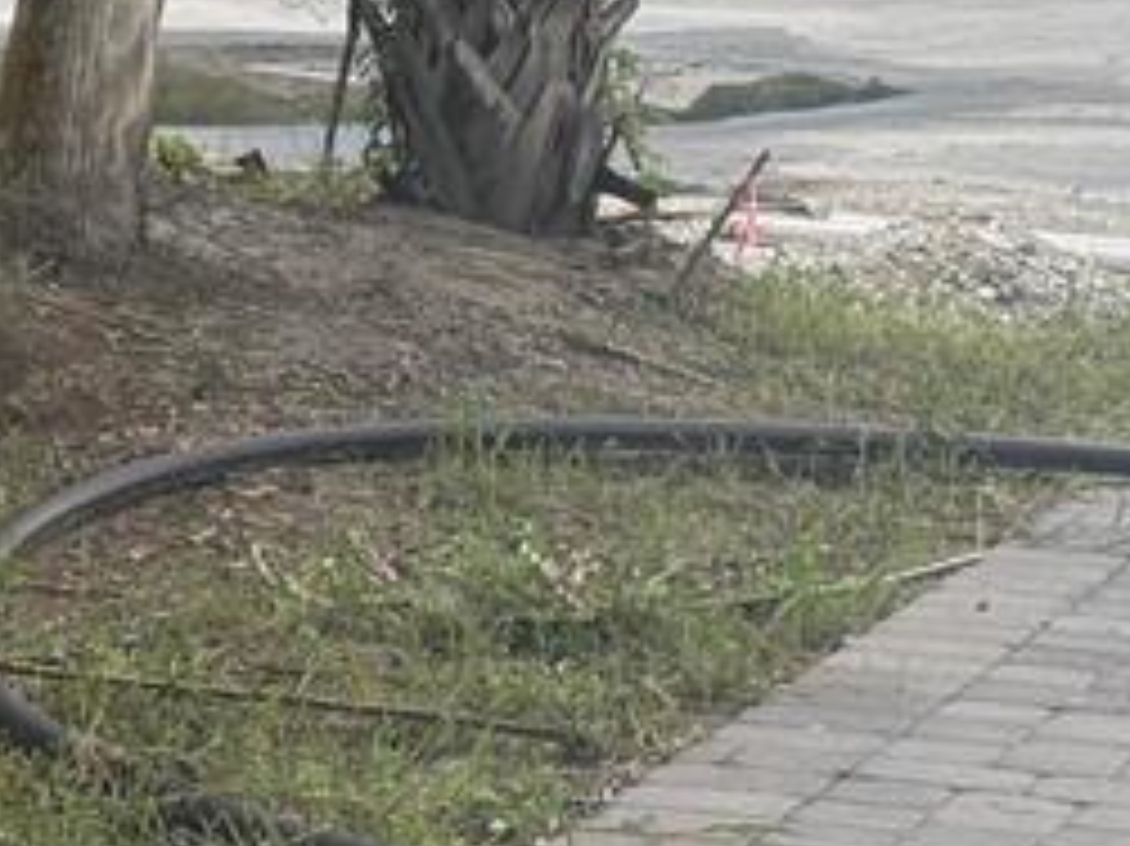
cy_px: 472
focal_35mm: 153
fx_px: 4992
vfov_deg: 9.7
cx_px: -441
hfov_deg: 12.4
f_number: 1.78
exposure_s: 1/1770
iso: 100
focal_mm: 6.76
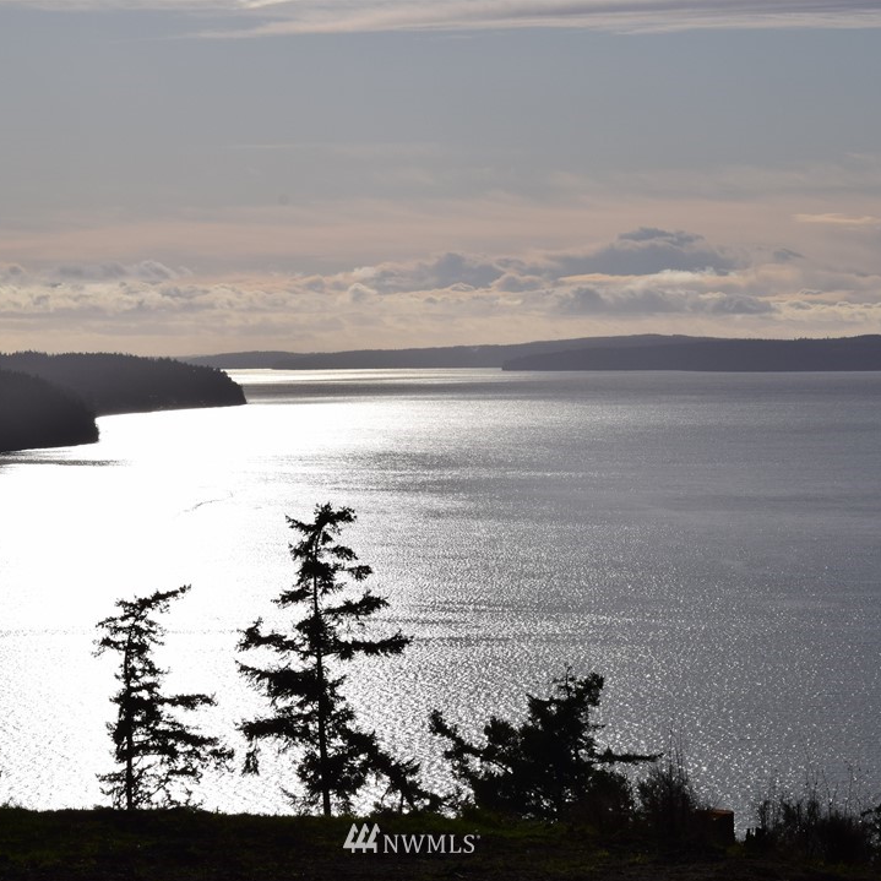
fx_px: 3657
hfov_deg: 13.7
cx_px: 412
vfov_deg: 13.7
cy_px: 441
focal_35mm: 127
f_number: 14
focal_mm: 66
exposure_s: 1/1600
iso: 200
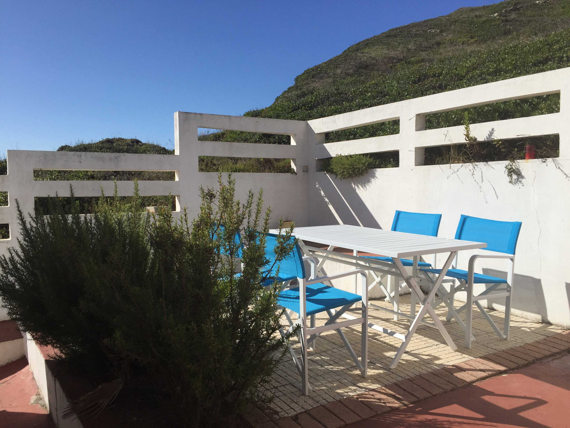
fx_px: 478
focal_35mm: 29
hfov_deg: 61.7
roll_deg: -1.1
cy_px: 214
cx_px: 285
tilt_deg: -3.0
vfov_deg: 48.2
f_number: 2.2
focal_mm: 4.15
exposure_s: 1/3968
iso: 32
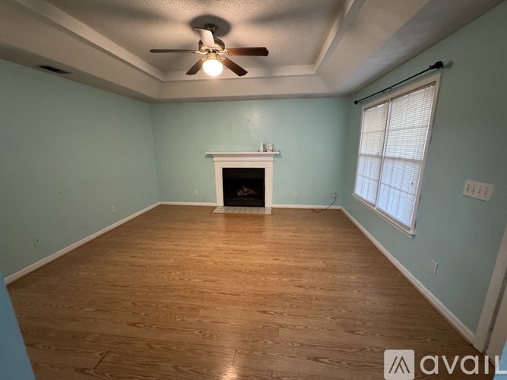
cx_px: 254
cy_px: 190
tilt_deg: -13.8
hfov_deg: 102.1
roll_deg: +1.0
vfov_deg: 85.7
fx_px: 205
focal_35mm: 14
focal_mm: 2.22
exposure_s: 1/40
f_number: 2.2
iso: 800
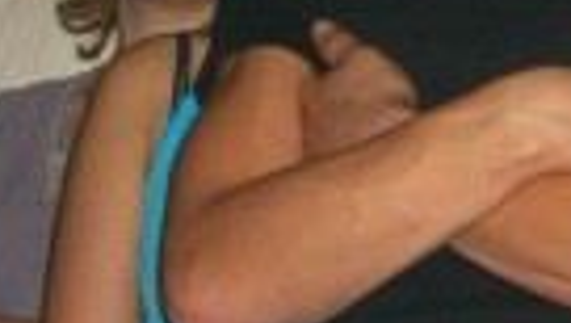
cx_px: 1092
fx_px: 4140
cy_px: -59
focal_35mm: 273
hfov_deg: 7.6
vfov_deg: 4.5
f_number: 3.6
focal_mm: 11.8
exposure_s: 1/60
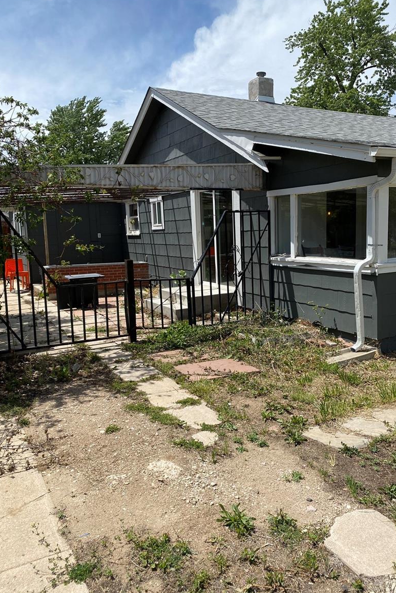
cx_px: 203
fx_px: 462
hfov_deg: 46.4
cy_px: 292
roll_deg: +1.5
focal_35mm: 28
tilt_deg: -6.0
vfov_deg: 65.5
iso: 32
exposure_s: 1/3497
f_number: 1.8
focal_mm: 4.25
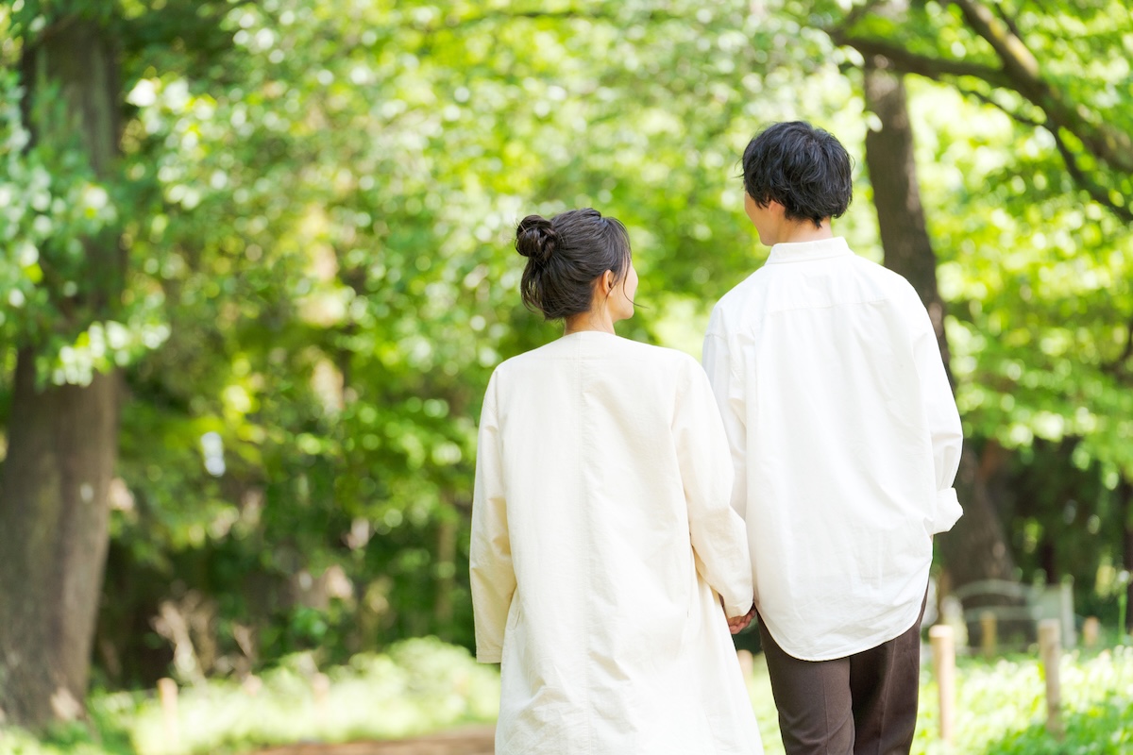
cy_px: 378
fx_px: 3682
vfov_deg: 11.7
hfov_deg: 17.5
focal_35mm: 117
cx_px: 566
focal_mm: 117
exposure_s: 1/640
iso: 200
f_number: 3.2
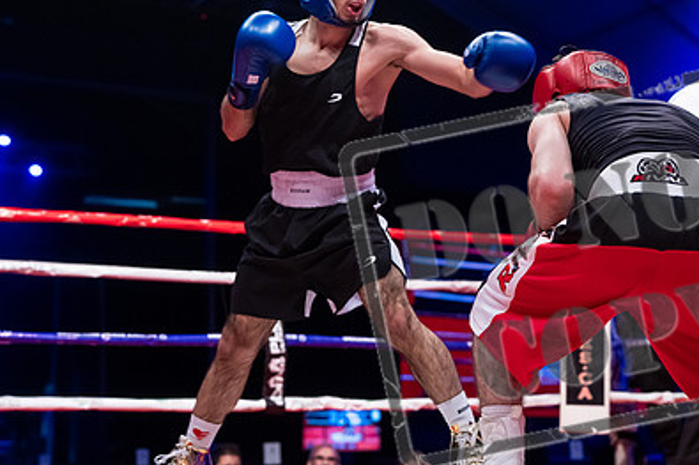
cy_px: 172
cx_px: 343
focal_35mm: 72
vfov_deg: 18.9
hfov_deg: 28.1
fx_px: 1397
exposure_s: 1/1000
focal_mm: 49
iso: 4000
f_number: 2.8
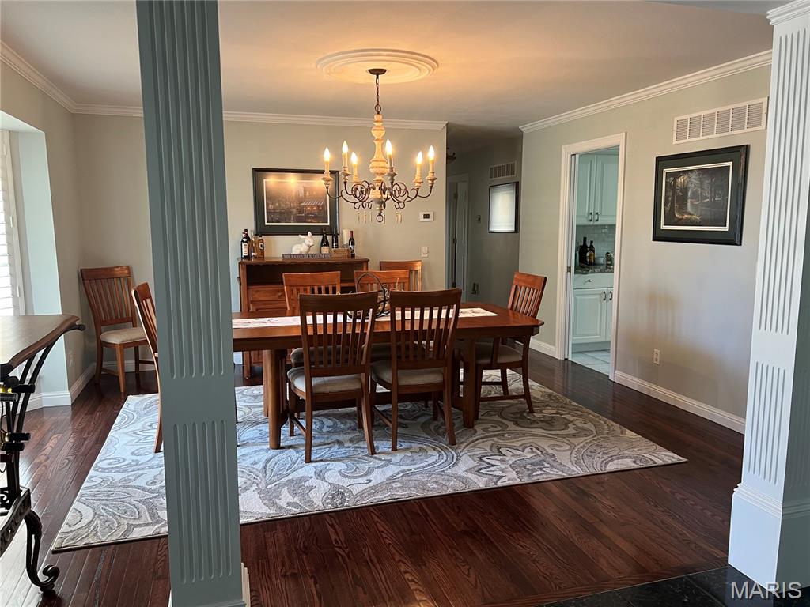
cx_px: 405
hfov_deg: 67.3
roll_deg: +1.0
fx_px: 608
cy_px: 304
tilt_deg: -7.4
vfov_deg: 53.1
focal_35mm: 26
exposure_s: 1/60
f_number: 1.5
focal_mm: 5.7
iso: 100
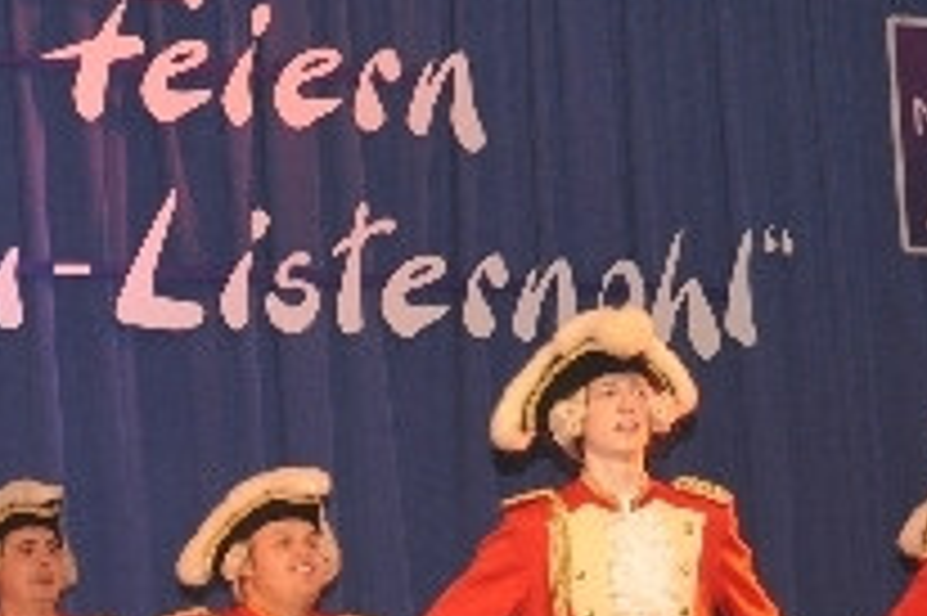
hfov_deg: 10.9
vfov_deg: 7.4
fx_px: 4786
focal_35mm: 186
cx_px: -162
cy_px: 506
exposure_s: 1/60
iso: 400
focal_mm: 32
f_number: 5
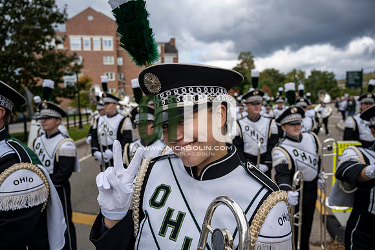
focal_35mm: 26
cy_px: 125
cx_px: 188
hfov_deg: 69.4
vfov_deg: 49.6
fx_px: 271
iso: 100
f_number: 4
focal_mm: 26
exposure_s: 1/1000
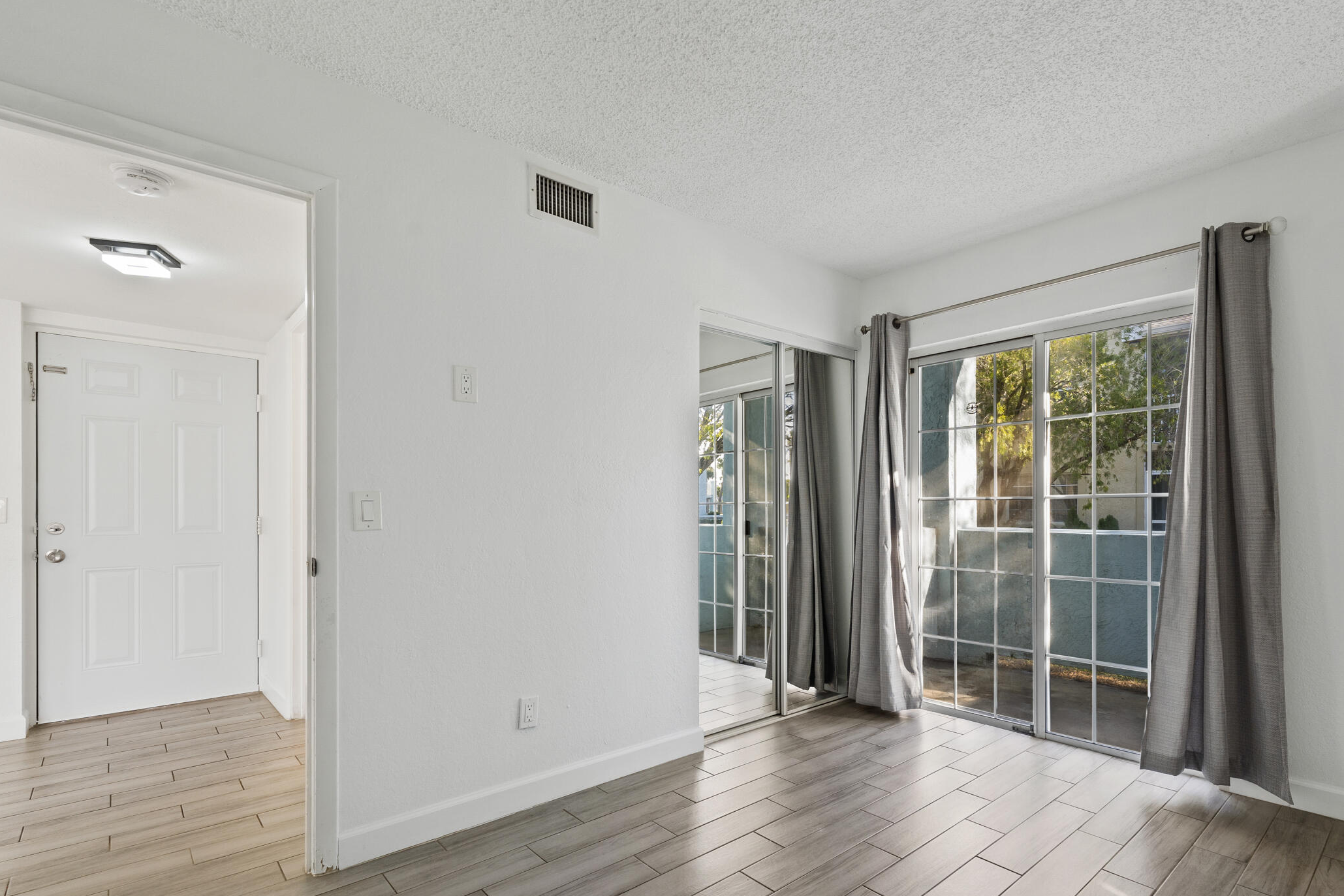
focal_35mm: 17
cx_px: 761
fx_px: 635
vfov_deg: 70.0
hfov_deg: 92.7
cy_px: 515
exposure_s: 1/6
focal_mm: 14
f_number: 9
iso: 250
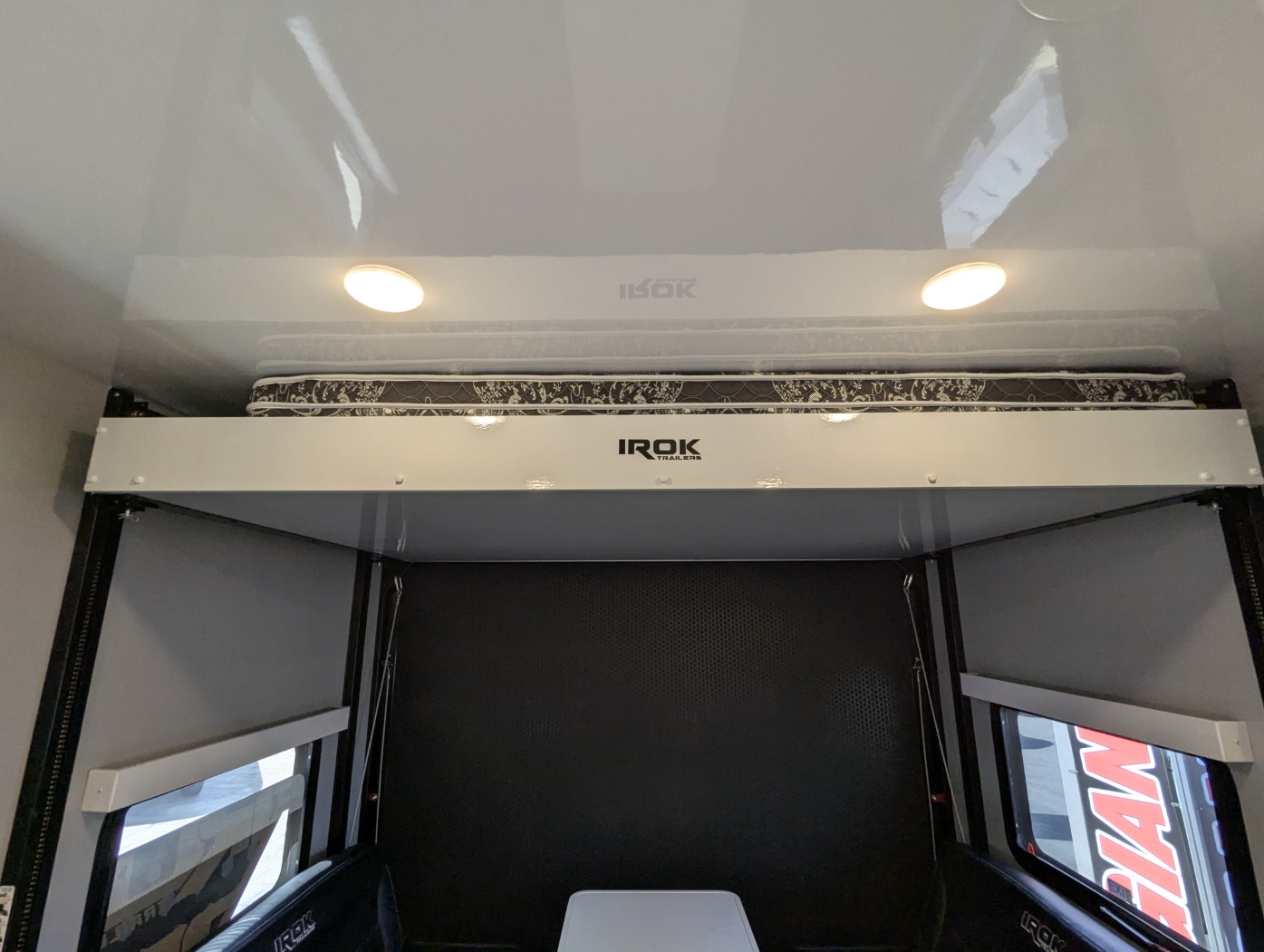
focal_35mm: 16
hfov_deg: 94.4
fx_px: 585
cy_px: 476
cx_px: 632
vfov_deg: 78.2
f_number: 2.2
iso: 136
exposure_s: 1/115
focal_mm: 2.35
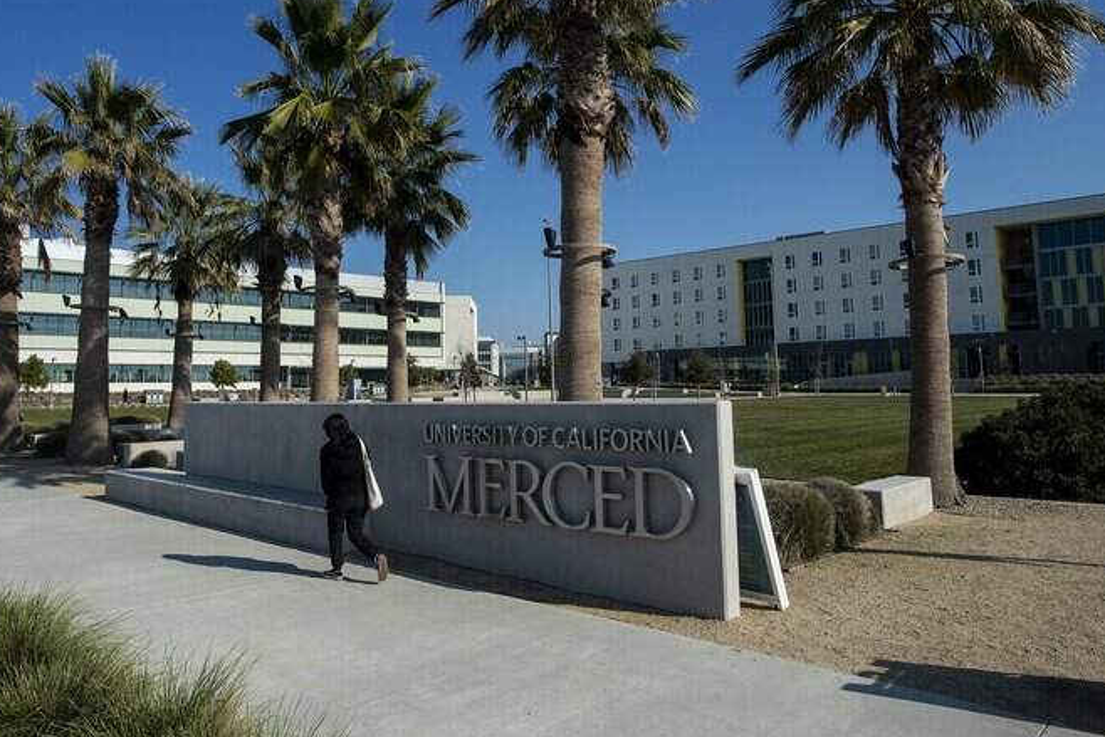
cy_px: 312
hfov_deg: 65.4
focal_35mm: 28
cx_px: 512
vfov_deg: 46.3
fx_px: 860
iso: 200
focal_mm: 24
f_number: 10
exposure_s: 1/640
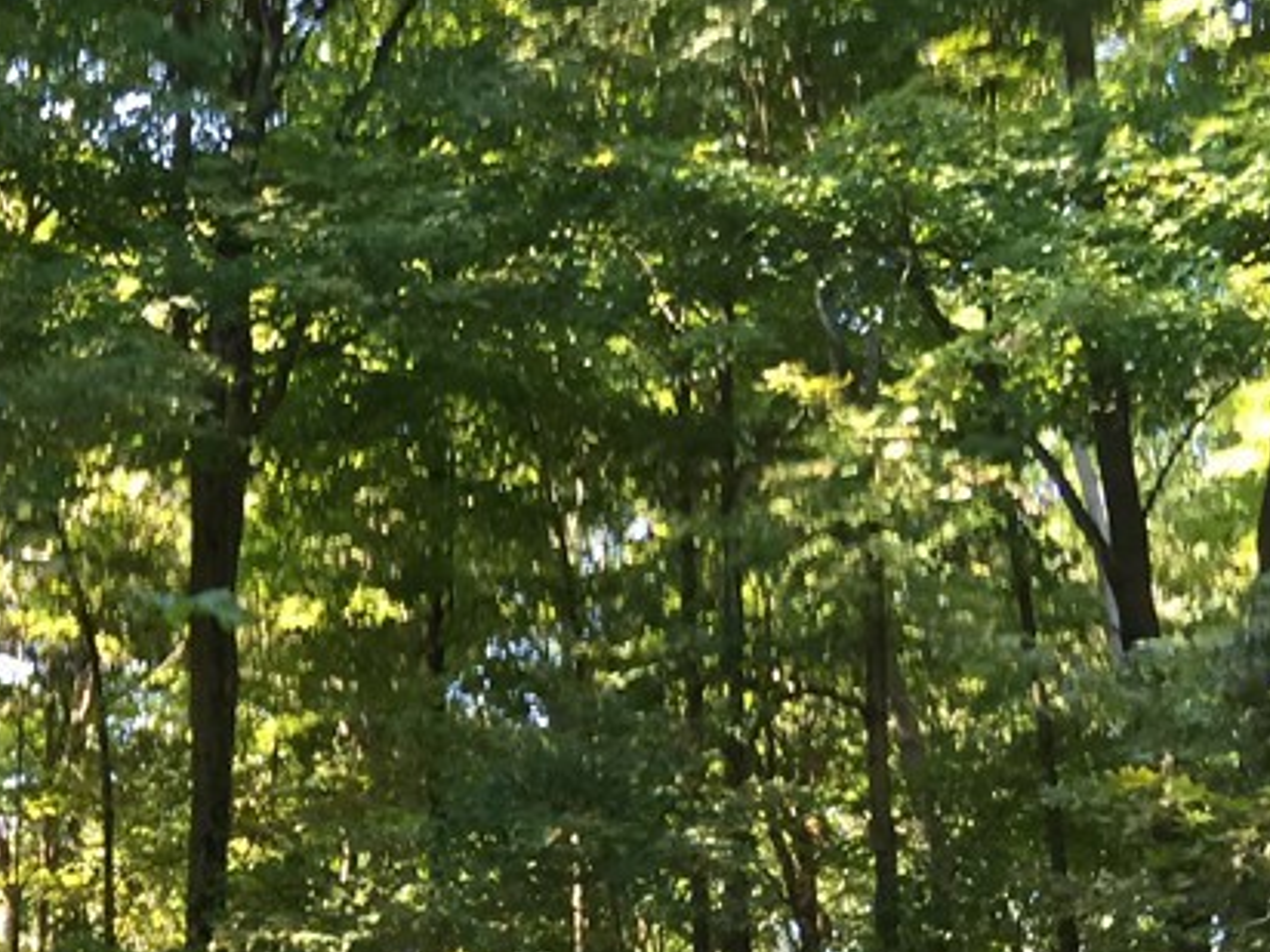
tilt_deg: +10.3
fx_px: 2642
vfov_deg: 20.2
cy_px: 752
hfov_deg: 24.3
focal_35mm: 72
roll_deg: -2.0
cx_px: -290
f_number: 2.2
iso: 32
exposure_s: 1/40
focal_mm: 4.15
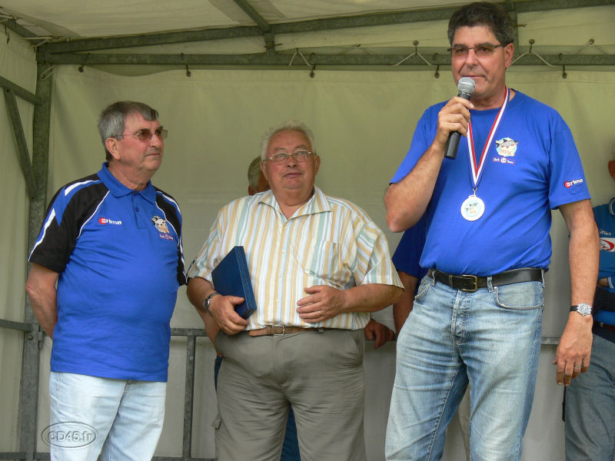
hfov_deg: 18.2
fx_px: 1919
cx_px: 308
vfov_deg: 13.7
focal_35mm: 108
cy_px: 230
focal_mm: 22.8
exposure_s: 1/100
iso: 100
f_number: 5
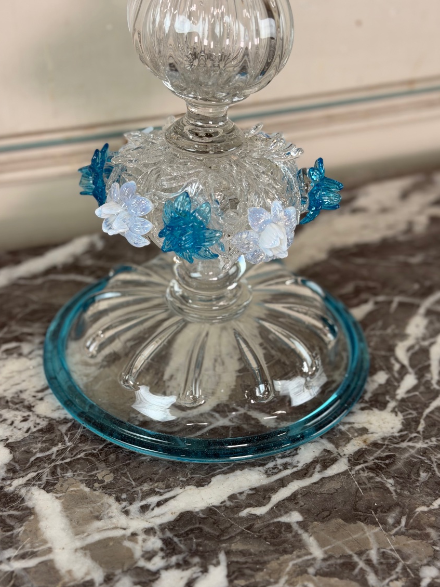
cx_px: 226
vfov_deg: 37.5
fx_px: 864
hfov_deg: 28.6
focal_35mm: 51
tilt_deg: -33.7
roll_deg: -2.3
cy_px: 311
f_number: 1.78
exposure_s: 1/50
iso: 80
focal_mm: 6.76
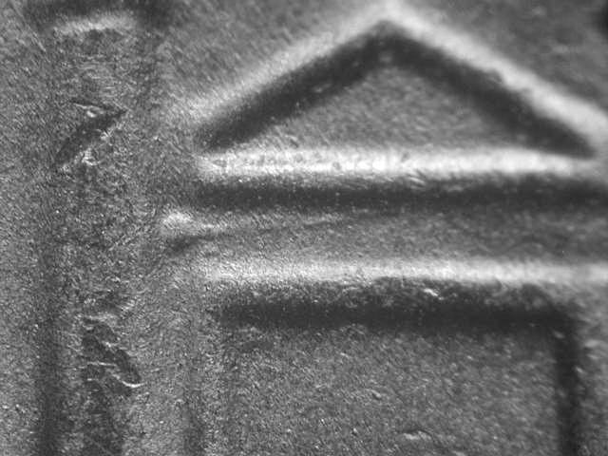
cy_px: 228
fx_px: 2301
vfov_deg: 11.3
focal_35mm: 131
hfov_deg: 15.1
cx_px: 304
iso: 100
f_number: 4.6
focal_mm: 27.1
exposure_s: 1/5.9
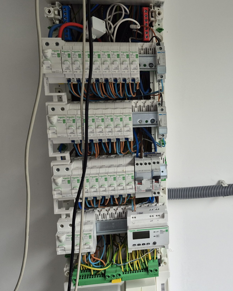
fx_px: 302
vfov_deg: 51.4
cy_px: 125
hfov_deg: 40.7
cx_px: 182
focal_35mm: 35
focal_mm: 5.4
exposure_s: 1/180
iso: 200
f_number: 1.8
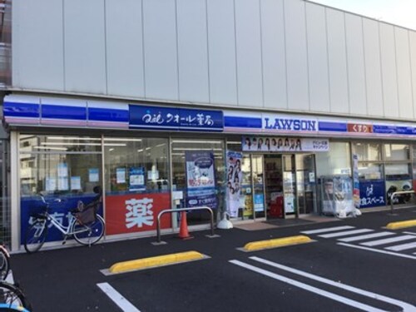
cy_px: 156
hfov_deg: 58.4
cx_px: 208
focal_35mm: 31
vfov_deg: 45.4
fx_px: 373
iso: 25
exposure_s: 1/206
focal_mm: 3.3
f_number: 2.4
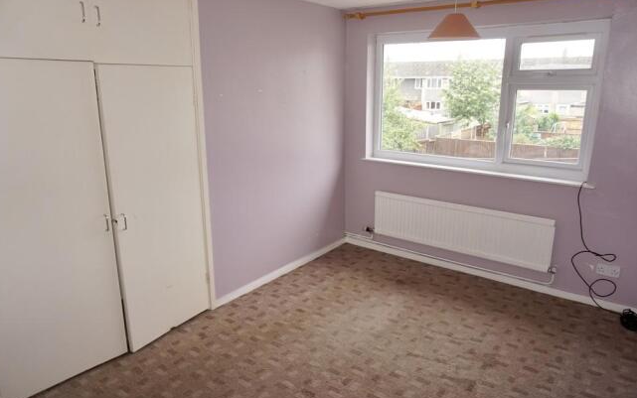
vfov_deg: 49.3
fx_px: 434
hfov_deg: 72.5
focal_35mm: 25
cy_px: 192
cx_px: 318
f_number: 4
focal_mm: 16
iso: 320
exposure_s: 1/60
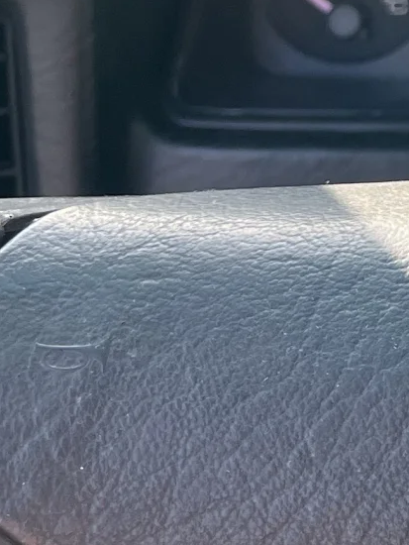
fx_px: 1905
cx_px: 905
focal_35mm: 121
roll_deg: +1.6
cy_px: -166
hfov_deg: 10.8
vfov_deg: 15.5
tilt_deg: -18.6
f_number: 1.6
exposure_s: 1/229
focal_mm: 5.1
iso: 40
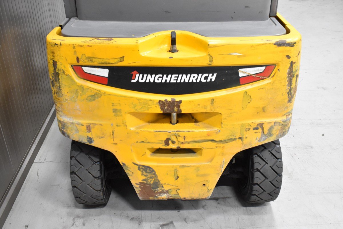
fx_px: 343
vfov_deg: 36.9
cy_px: 114
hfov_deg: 53.1
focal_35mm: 36
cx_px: 172
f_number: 5
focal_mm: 24
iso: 1600
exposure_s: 1/25
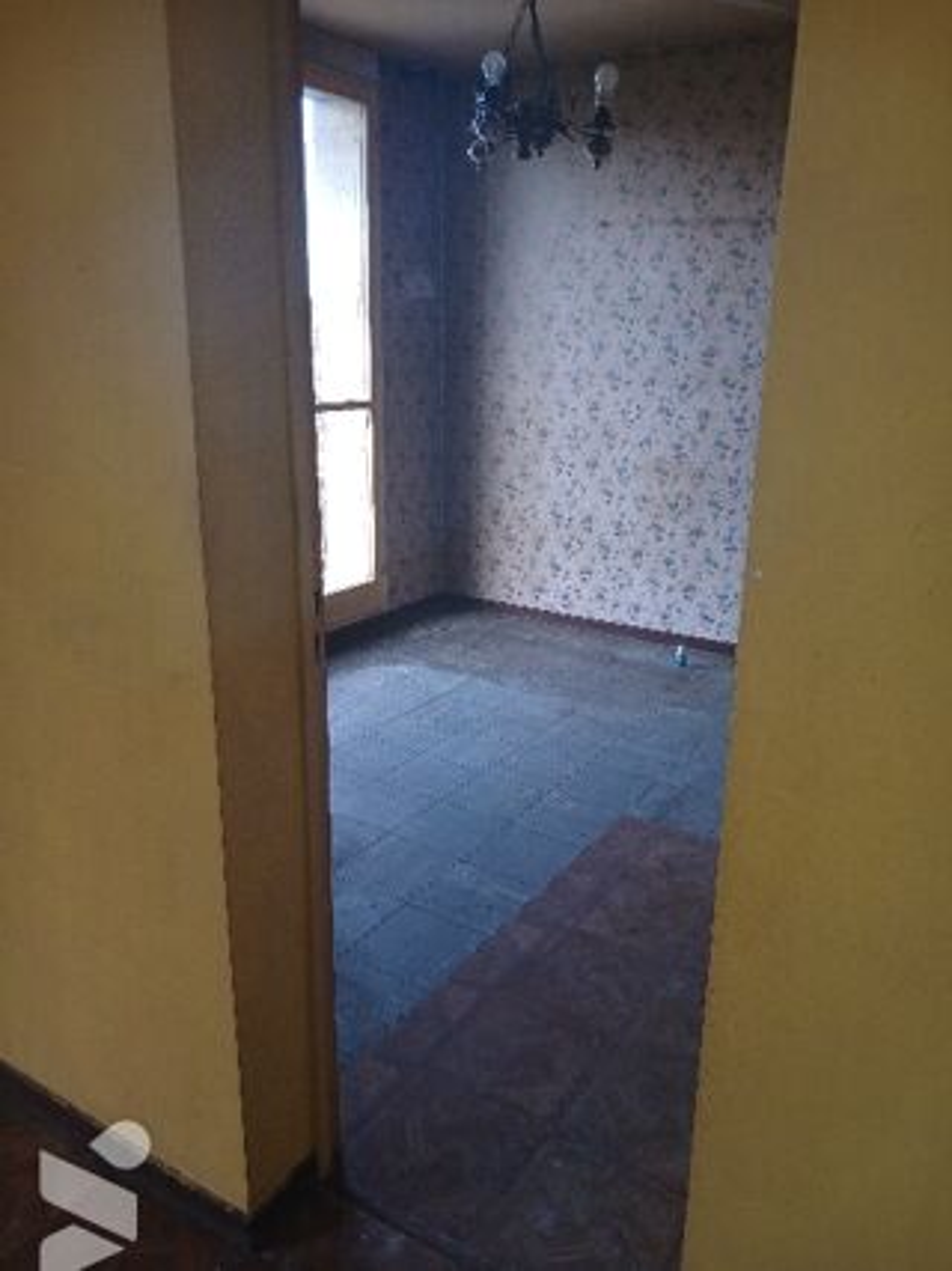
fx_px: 991
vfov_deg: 65.3
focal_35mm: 27
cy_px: 636
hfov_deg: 51.3
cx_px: 476
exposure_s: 1/50
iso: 40
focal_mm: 3.98
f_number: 1.8
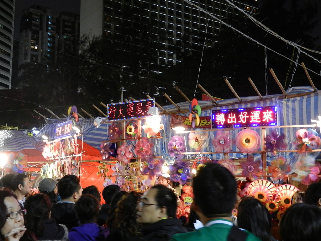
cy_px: 120
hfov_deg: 42.1
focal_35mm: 45
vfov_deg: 32.2
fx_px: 417
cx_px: 160
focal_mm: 8.2
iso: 640
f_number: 4.2
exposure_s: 1/25
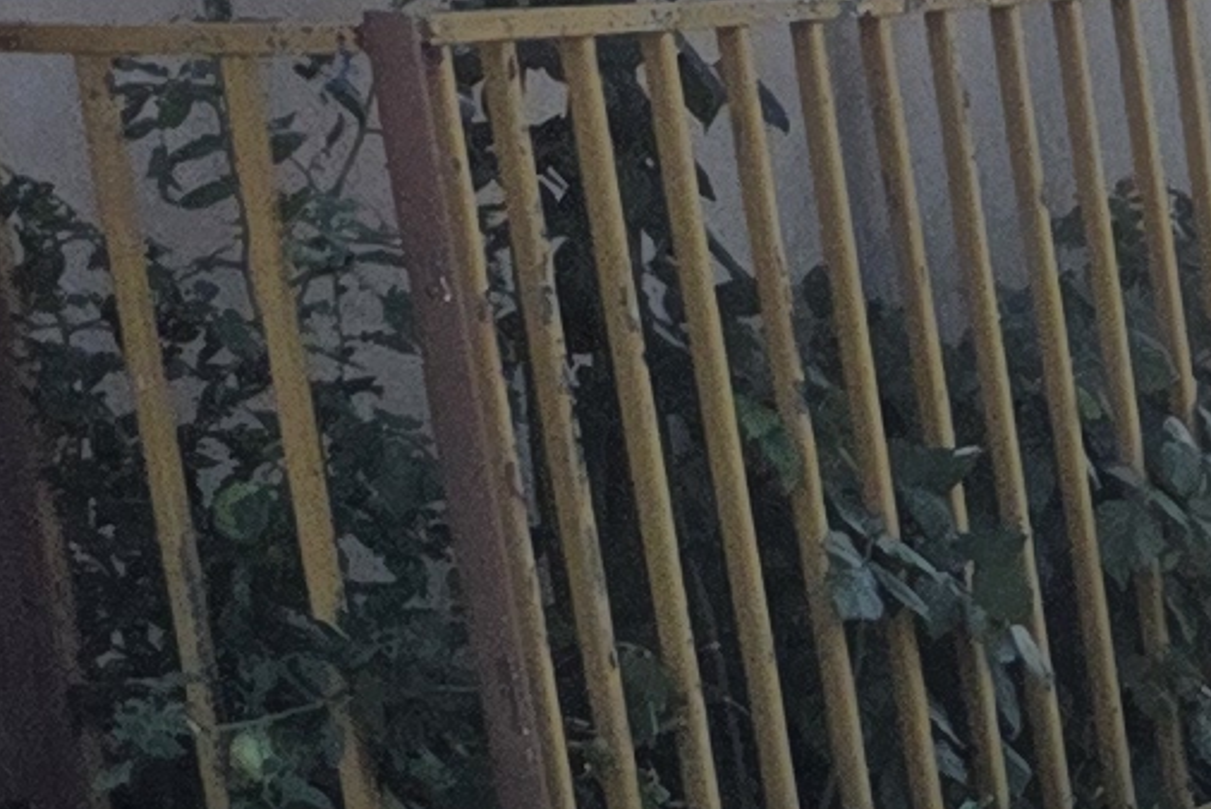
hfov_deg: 8.8
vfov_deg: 7.1
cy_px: 1486
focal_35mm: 189
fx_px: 6361
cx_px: 3676
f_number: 1.7
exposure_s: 1/7061
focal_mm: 6.25
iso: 80
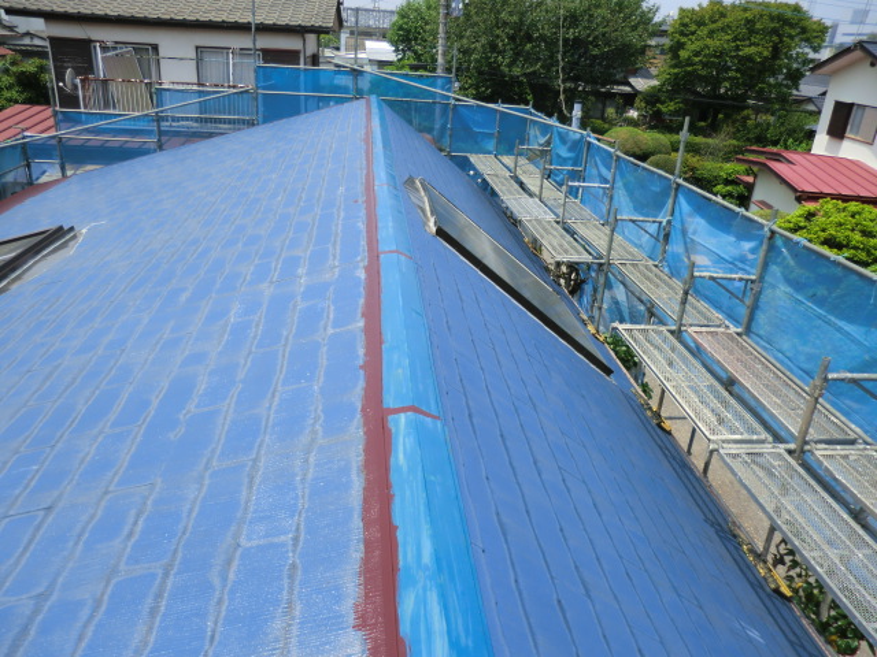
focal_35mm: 27
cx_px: 438
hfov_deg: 65.3
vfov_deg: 51.4
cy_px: 328
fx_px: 684
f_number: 3.2
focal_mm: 4.9
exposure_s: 1/1000
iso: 50
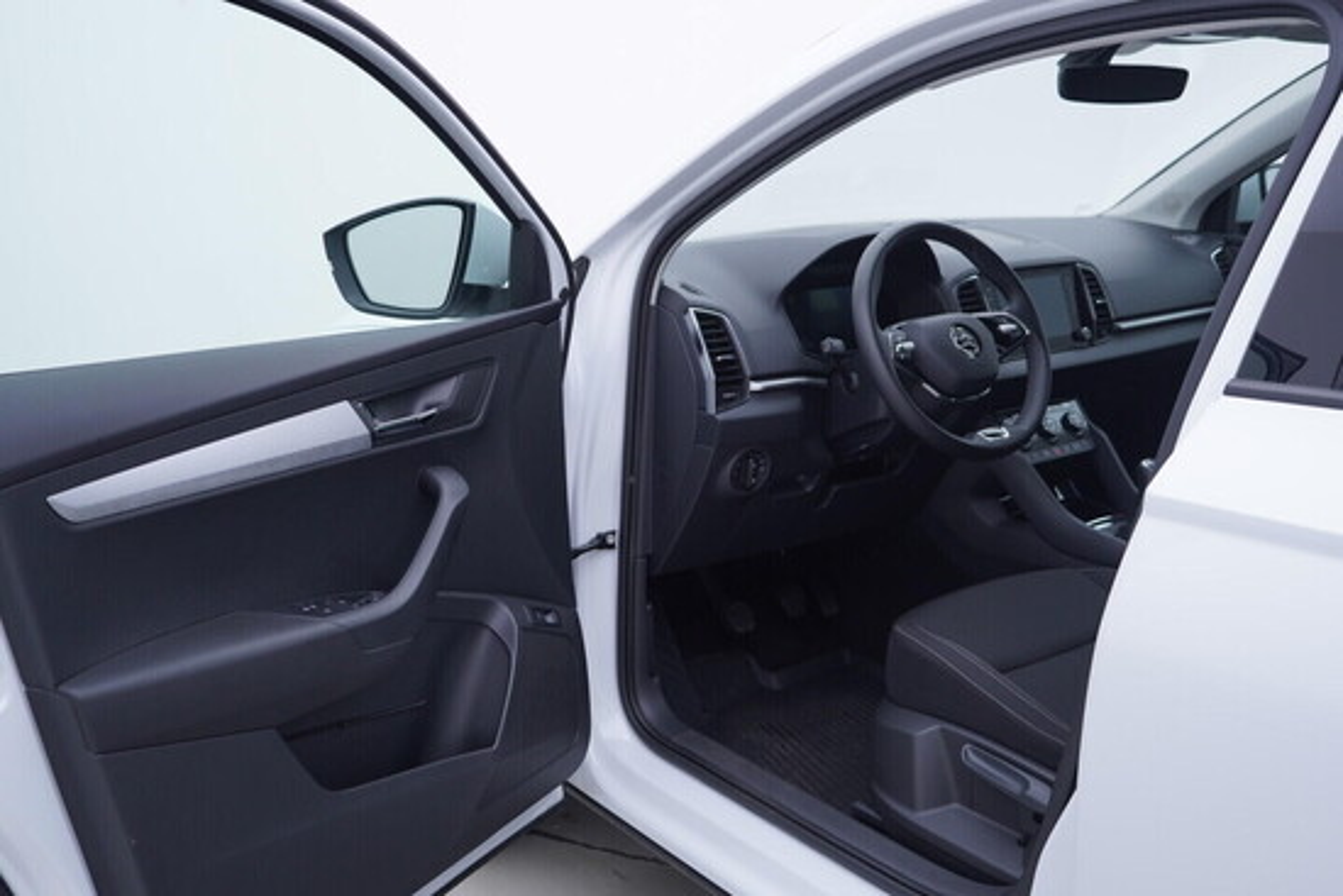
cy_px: 448
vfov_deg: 36.9
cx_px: 672
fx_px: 1343
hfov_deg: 53.1
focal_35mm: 36
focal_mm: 24
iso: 125
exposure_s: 1/60
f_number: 3.5
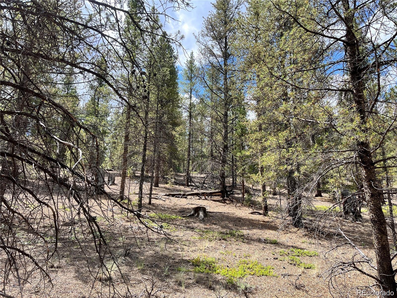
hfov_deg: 67.3
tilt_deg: +15.4
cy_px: 149
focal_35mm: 26
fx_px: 298
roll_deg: -1.4
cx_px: 198
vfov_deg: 53.1
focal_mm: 5.1
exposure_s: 1/1309
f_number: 1.6
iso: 50
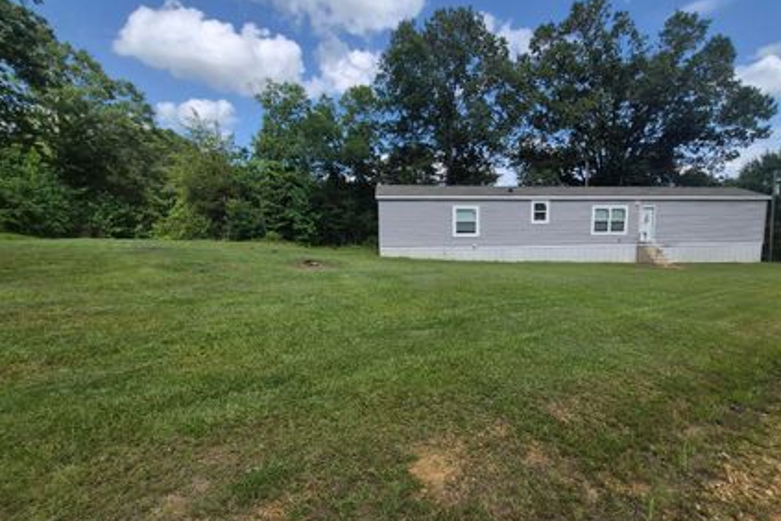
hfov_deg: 96.1
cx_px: 447
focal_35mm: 16
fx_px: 347
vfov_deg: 73.7
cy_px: 269
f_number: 2.2
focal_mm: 1.74
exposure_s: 1/1252
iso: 40
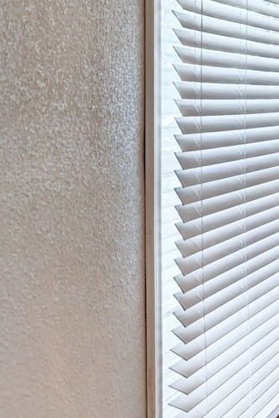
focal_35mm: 62
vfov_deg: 31.6
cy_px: 87
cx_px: 882
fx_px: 721
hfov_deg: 10.8
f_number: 8
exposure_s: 1/8
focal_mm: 14
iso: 400
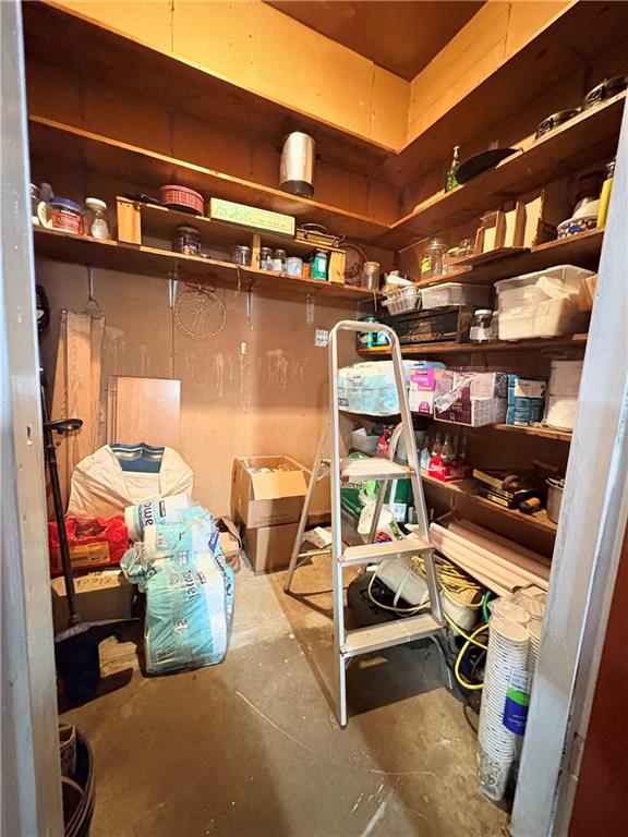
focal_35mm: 14
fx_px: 339
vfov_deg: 102.1
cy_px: 418
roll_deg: -3.7
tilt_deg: -7.1
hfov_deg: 85.7
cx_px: 314
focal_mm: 2.22
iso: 1600
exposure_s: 1/30
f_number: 2.2
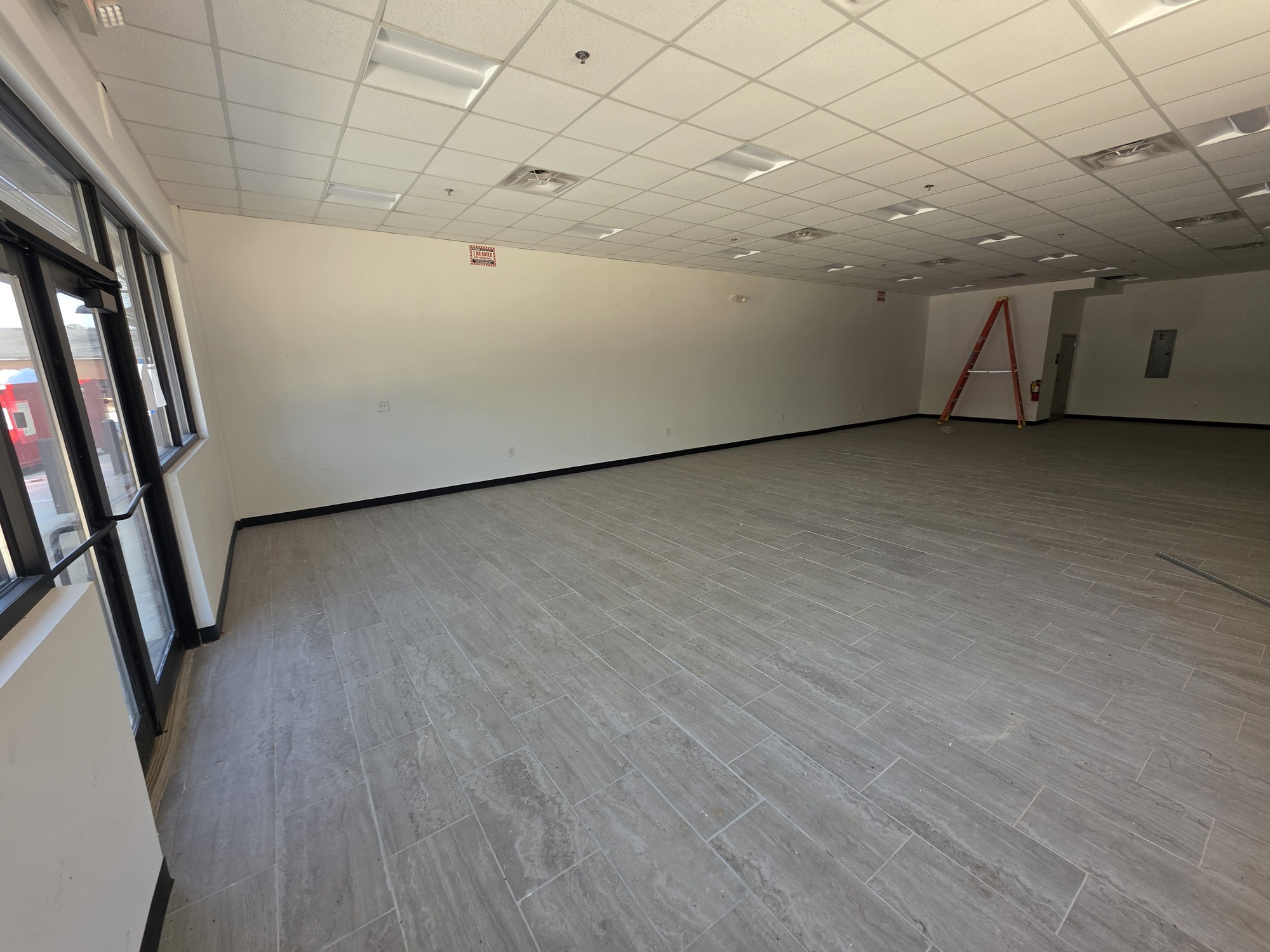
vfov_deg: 89.9
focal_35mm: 13
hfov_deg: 106.2
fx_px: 477
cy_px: 476
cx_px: 635
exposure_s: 1/120
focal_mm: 2.2
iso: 32
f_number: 1.9
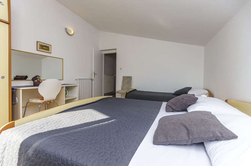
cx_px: 126
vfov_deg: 77.1
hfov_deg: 100.5
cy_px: 83
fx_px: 104
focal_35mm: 15
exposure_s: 1/125
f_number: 8
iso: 100
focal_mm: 10
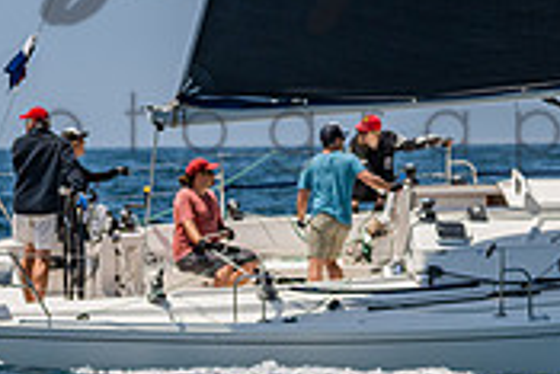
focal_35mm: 696
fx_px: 10835
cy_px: -12
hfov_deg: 3.0
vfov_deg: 2.0
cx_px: 546
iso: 250
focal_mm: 180
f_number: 6.3
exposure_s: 1/2000
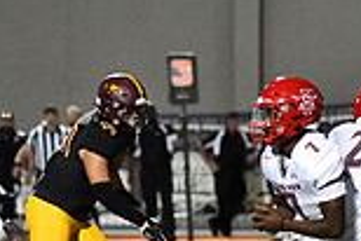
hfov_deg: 4.9
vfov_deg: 3.3
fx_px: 4236
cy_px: 177
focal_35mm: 422
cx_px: 319
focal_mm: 112
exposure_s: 1/3200
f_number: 2.8
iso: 12800
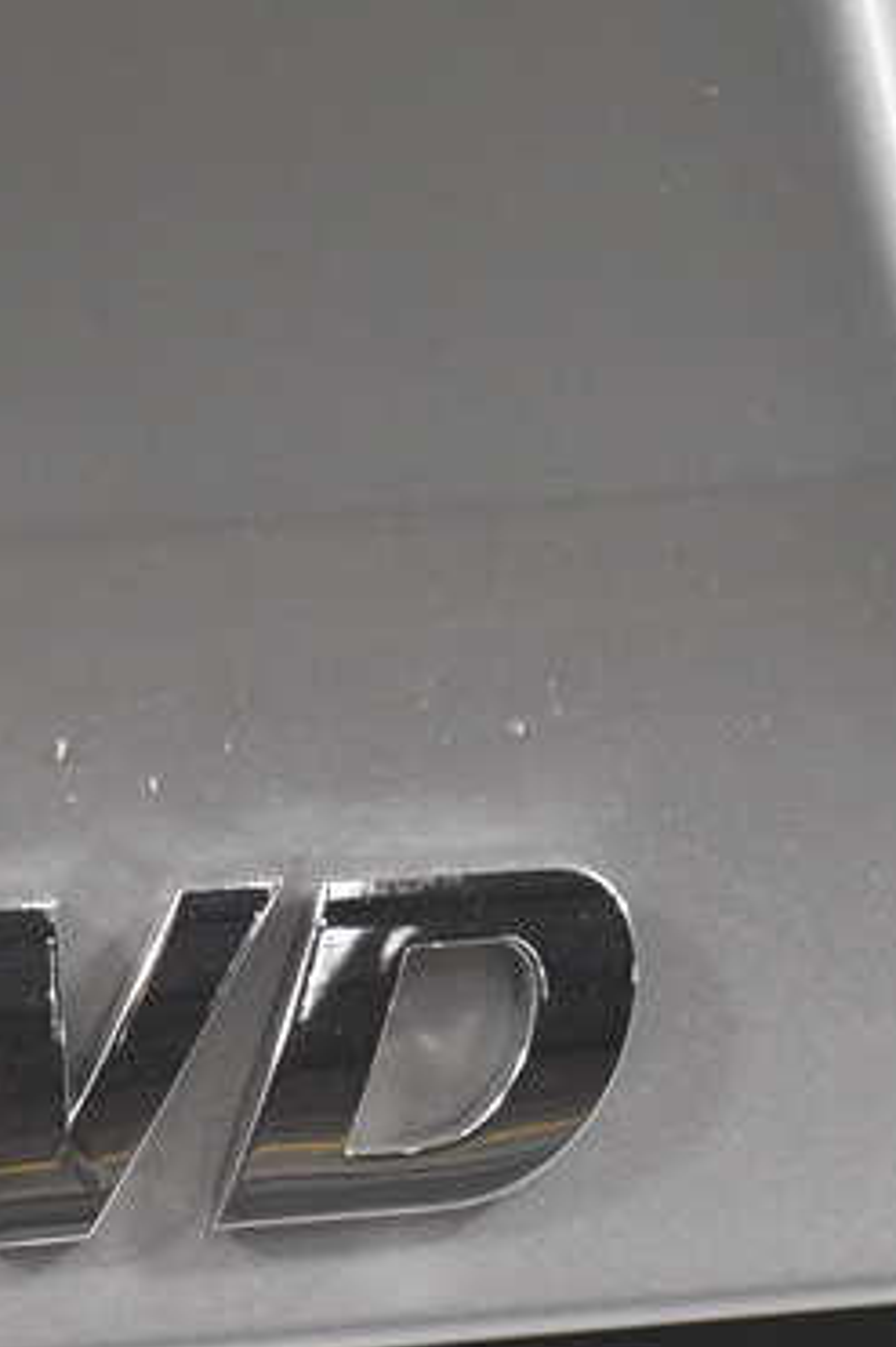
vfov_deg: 10.3
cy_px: 1026
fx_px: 7436
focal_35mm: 199
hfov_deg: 6.9
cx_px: -94
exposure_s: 1/200
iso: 1600
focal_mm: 48
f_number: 7.1
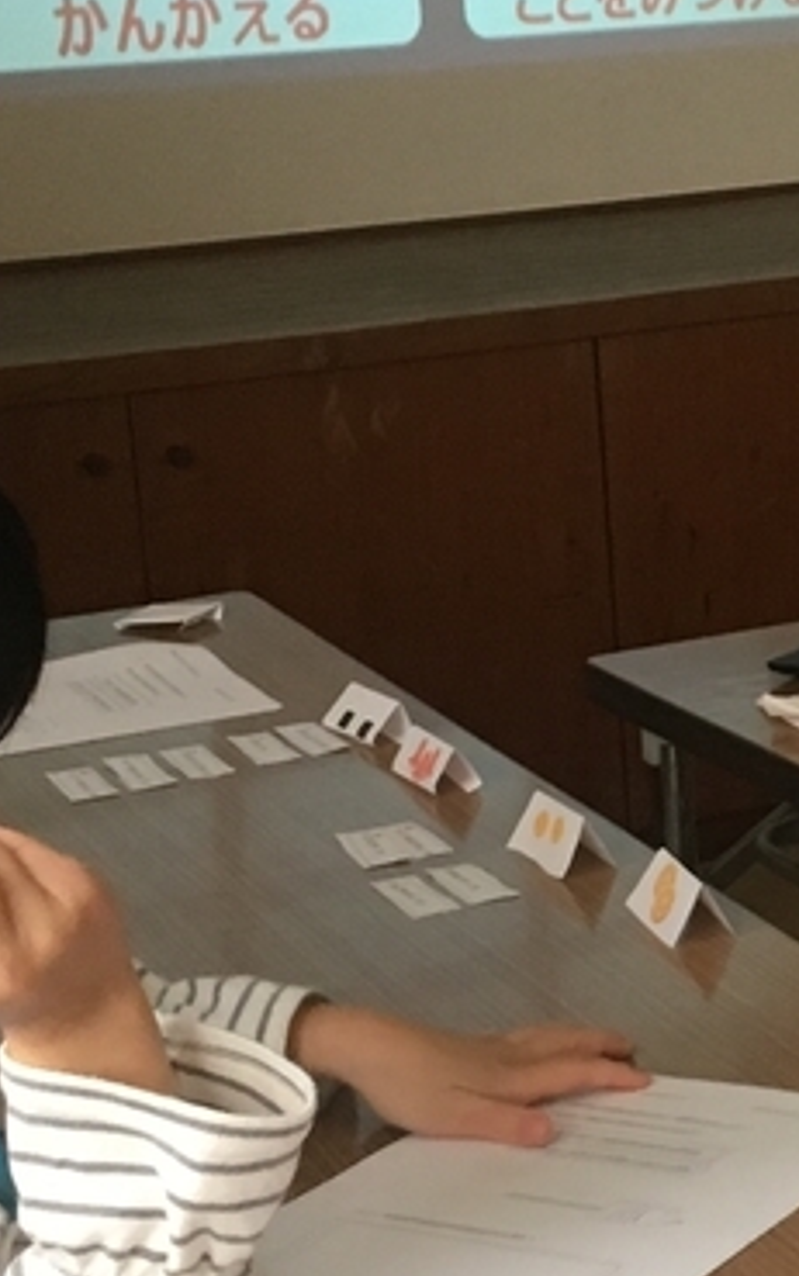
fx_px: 3480
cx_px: 1290
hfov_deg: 12.3
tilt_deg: -14.9
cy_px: 584
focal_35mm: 100
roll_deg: +2.5
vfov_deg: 20.8
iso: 100
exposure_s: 1/30
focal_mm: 4.15
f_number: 2.2
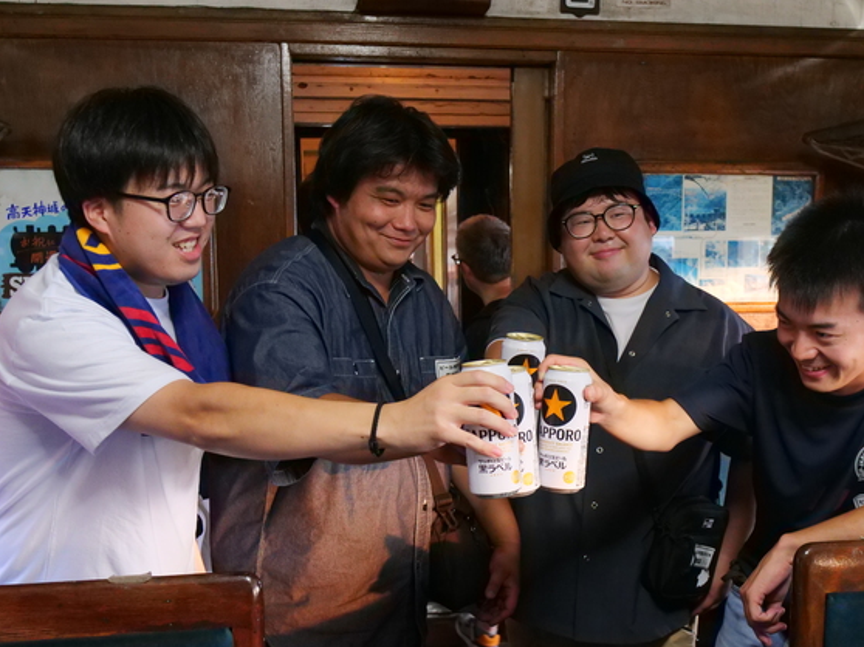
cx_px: 489
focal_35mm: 39
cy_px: 365
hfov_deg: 47.8
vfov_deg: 36.7
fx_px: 973
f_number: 3.5
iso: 3200
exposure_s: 1/50
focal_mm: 16
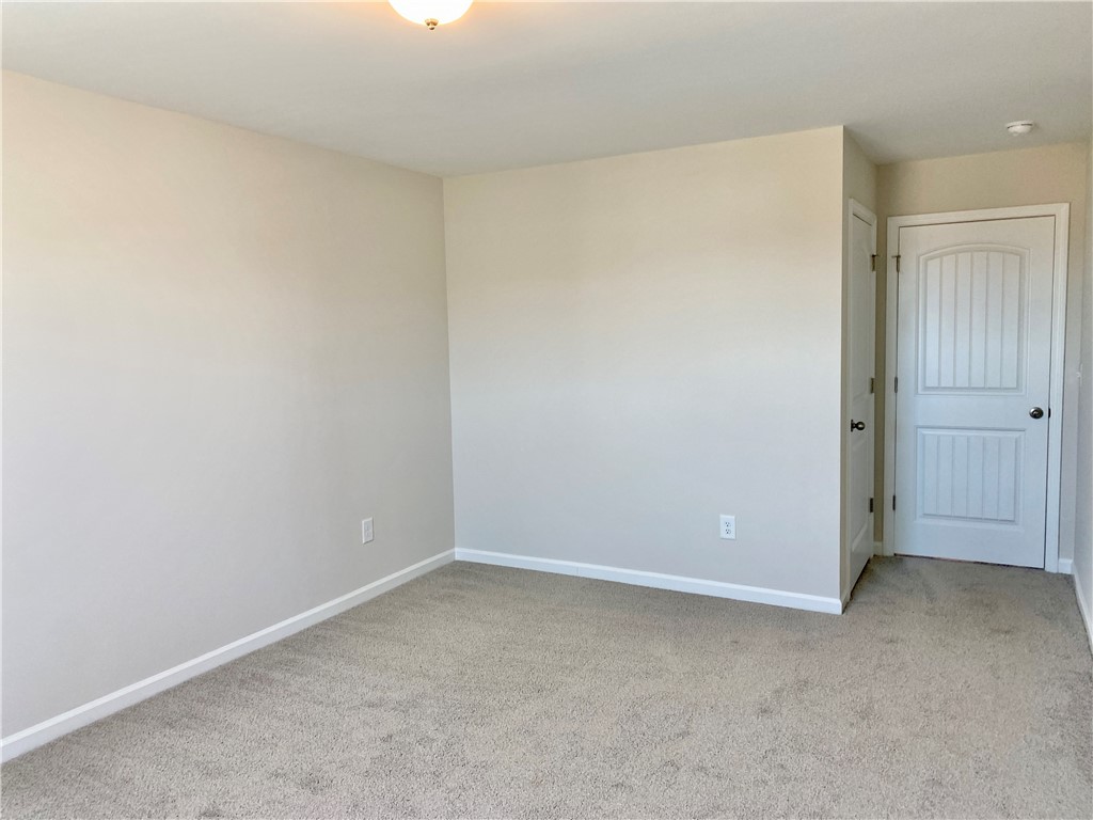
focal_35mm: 26
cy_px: 410
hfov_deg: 67.3
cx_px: 546
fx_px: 821
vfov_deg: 53.1
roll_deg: +1.3
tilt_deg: -4.9
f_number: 1.8
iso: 100
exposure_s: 1/120
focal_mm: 4.25
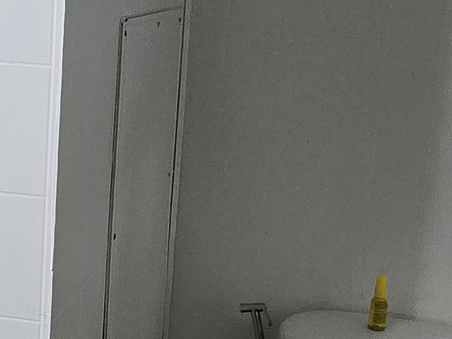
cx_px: 73
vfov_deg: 21.0
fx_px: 914
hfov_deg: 27.1
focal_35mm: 70
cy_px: 190
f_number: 2.2
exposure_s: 1/60
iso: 500
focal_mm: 2.2
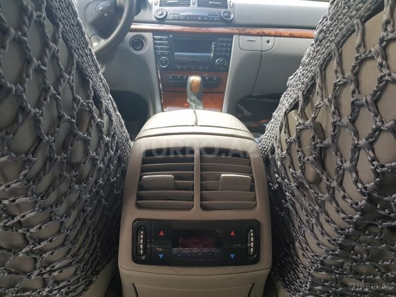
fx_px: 297
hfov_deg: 67.3
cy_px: 148
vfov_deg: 53.1
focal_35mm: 26
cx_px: 198
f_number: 1.7
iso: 64
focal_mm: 4.2
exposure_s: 1/50
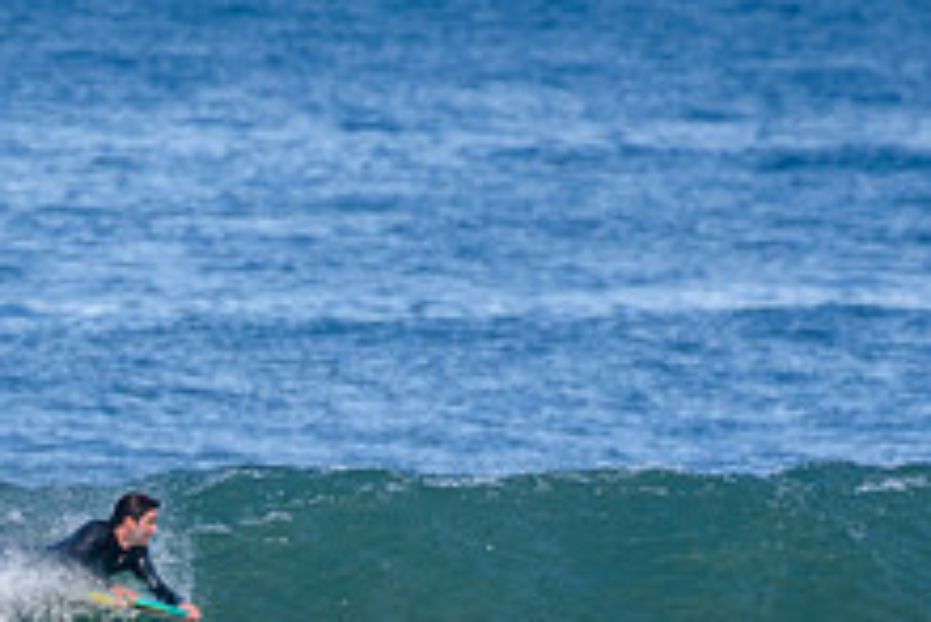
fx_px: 42025
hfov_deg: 1.3
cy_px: 734
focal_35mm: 1624
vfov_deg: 0.8
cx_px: 199
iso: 560
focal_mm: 410
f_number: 5.6
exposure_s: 1/2000
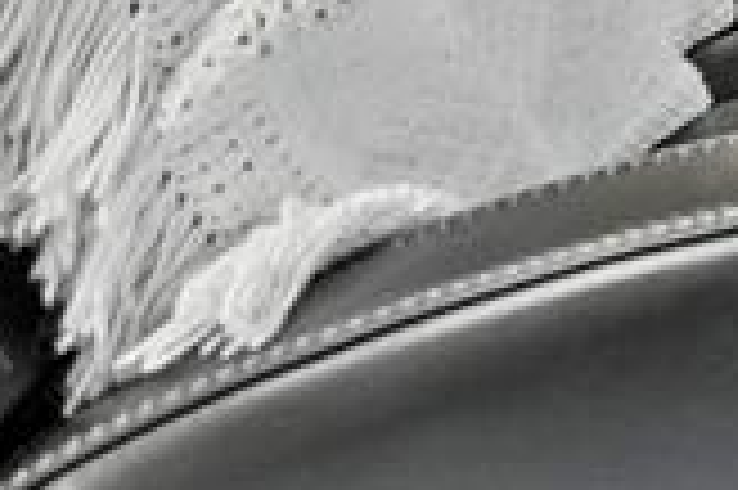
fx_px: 2048
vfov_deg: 10.8
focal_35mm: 100
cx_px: 1778
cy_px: -809
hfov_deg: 14.0
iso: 1250
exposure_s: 1/30
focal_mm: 16
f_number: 2.8
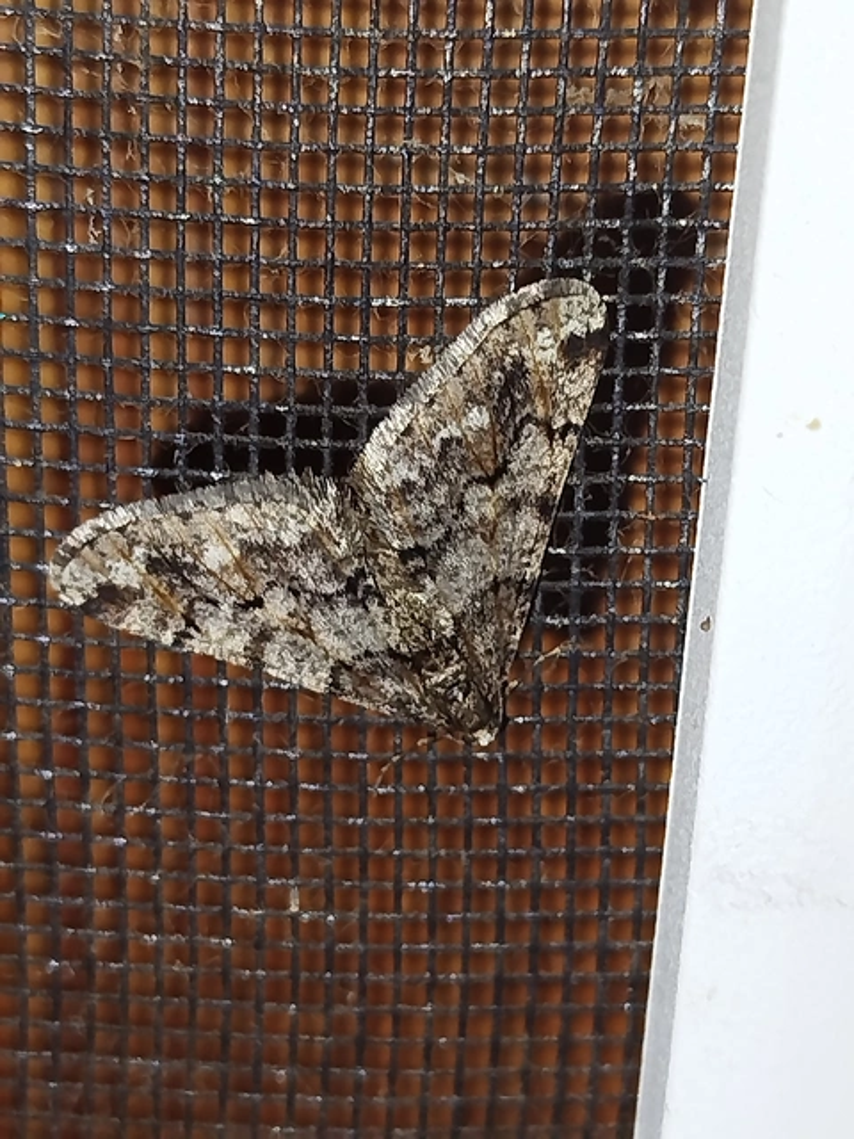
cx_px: 427
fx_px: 2829
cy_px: 570
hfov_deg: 17.2
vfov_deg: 22.8
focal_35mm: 86
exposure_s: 1/50
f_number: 1.7
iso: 100
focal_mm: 5.31
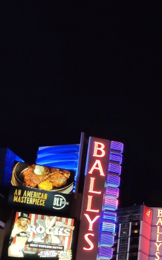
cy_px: 244
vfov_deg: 25.8
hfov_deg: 15.6
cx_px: 246
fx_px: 544
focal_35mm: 77
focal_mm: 4.75
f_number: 1.75
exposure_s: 1/50
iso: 1140
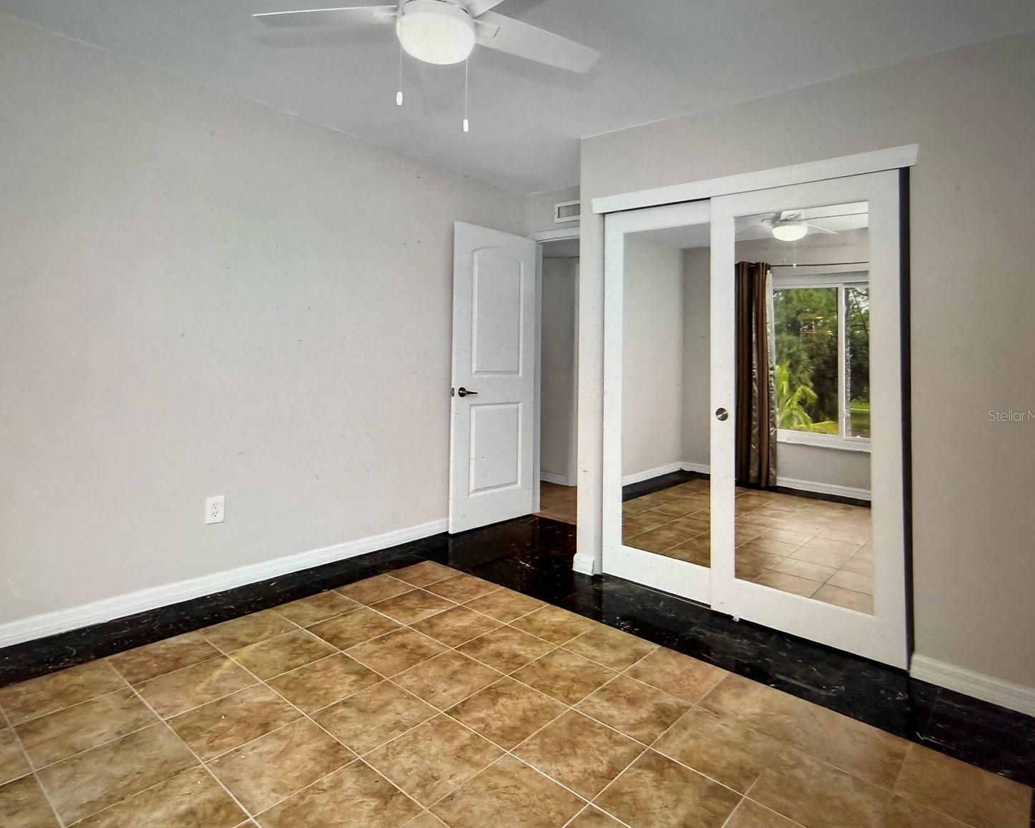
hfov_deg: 66.0
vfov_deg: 54.9
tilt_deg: +1.7
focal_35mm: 26
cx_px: 482
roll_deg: -2.0
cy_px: 415
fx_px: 796
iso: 250
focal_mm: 2.22
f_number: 2.2
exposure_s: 1/60
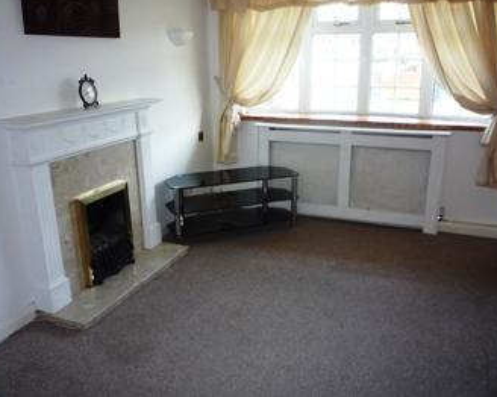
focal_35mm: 32
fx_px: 470
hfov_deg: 55.7
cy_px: 195
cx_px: 253
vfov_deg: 45.8
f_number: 3.3
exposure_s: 1/30
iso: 100
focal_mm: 5.2
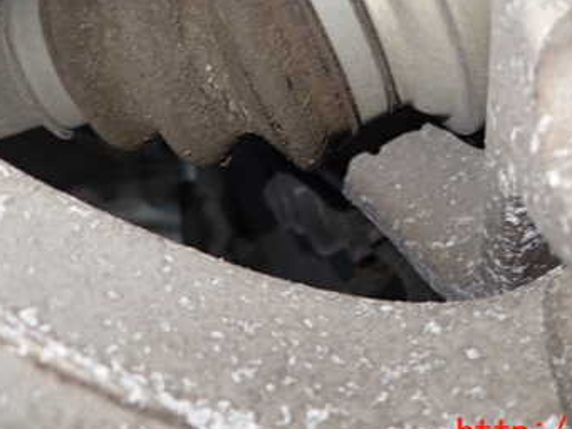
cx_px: 332
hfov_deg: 42.8
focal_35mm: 44
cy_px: 79
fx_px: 727
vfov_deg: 31.9
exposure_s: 1/30
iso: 250
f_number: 2
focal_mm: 4.5
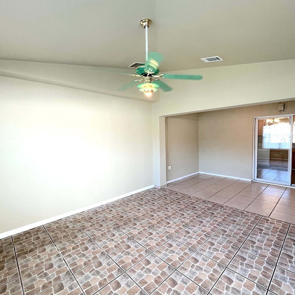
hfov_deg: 87.1
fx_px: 154
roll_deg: +0.9
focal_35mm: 16
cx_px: 165
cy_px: 148
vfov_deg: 87.4
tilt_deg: -4.3
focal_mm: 1.57
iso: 125
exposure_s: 1/120
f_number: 1.8
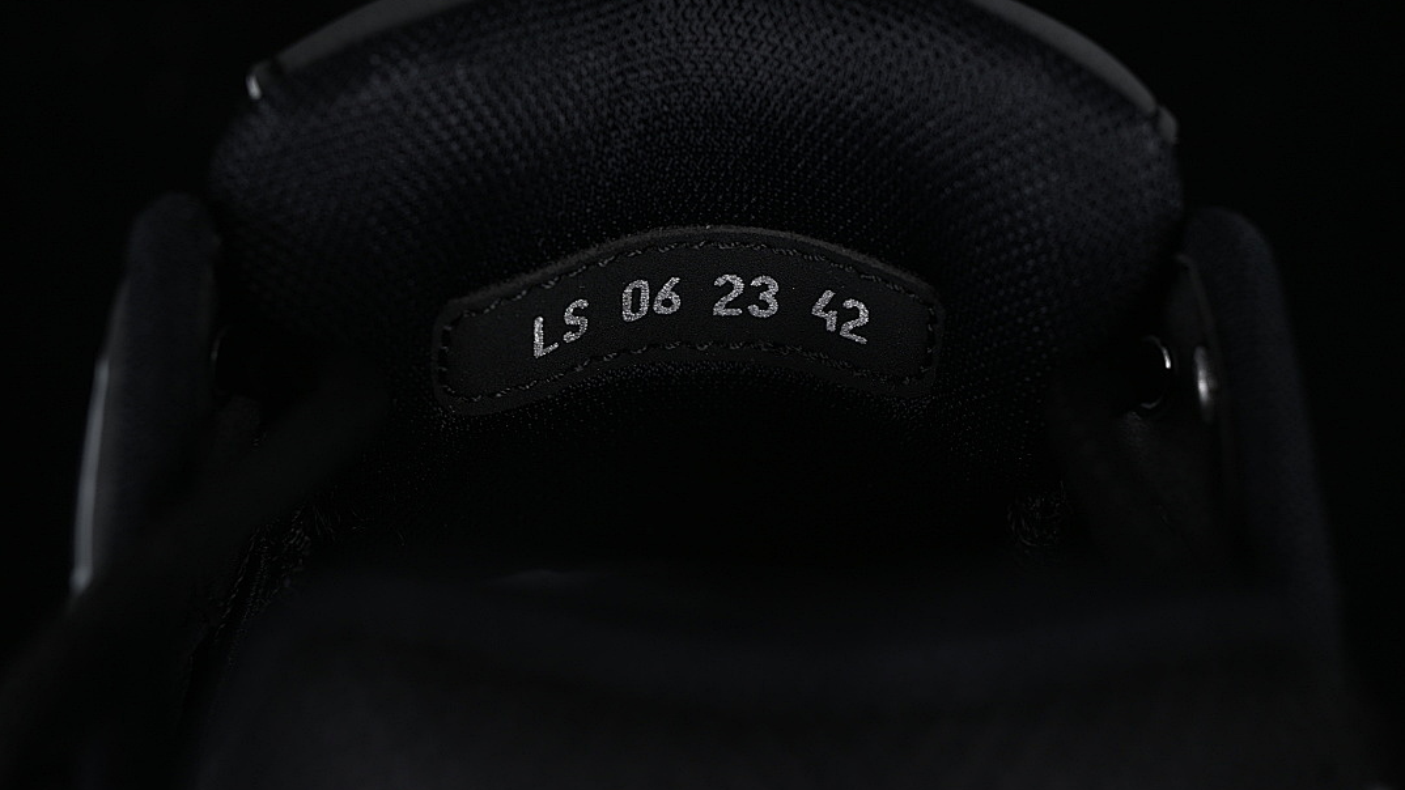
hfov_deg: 26.9
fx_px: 2943
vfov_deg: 15.3
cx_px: 705
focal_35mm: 79
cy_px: 347
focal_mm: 50
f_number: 6.3
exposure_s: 1/60
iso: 160
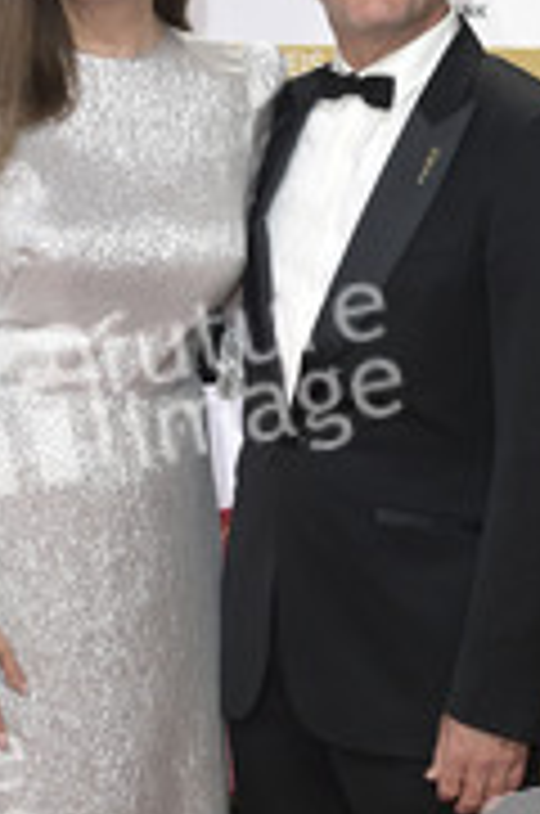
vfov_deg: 14.9
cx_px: 302
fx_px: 3094
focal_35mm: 137
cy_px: 616
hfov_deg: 10.0
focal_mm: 62
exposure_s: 1/250
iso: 640
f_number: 5.6
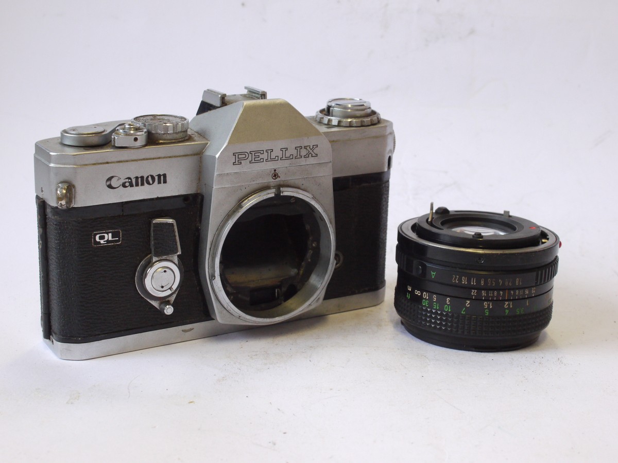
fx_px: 1071
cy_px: 232
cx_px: 309
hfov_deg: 32.2
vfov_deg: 24.4
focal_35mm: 60
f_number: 8
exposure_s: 1/100
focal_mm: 30
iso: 800
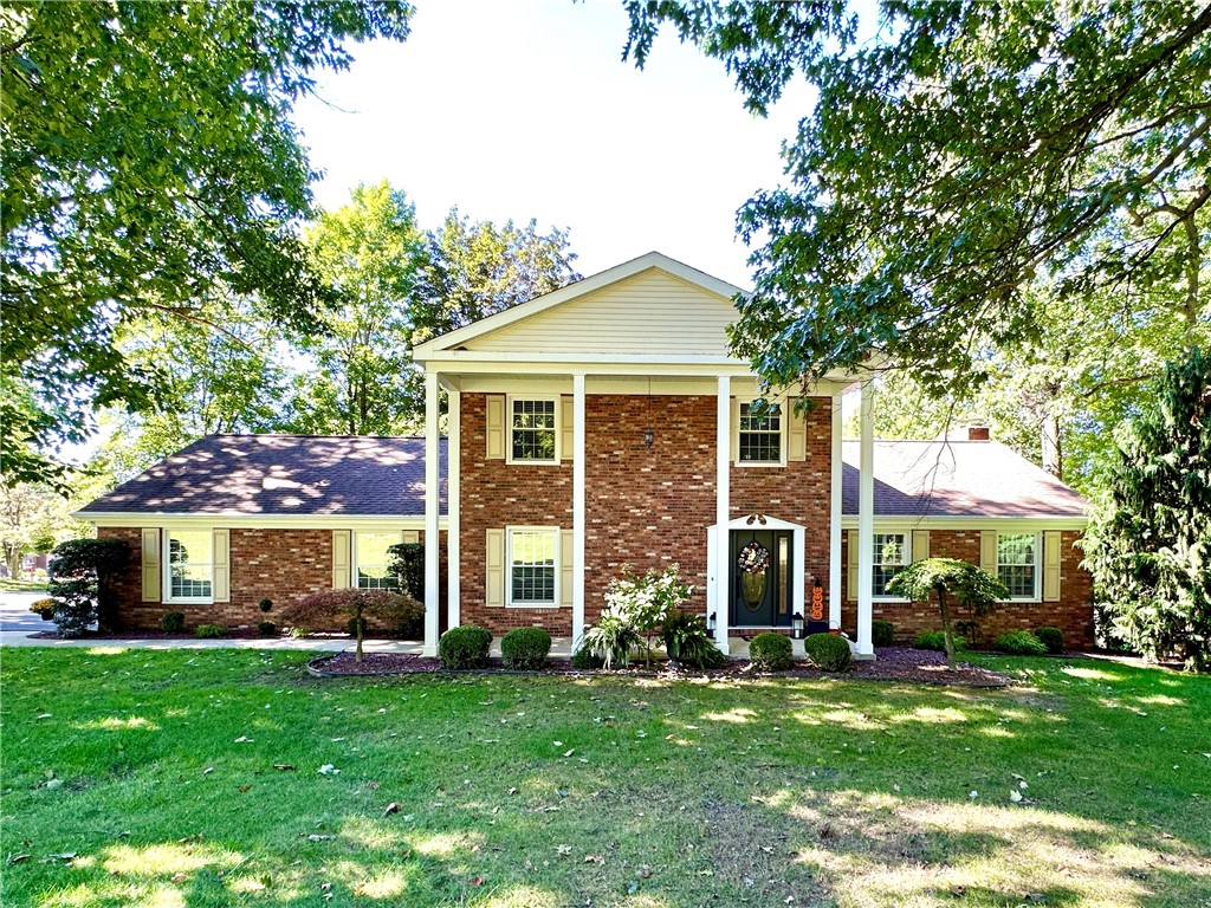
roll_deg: -0.1
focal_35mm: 14
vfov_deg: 85.7
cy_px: 454
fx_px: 490
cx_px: 606
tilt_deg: -1.0
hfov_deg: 102.1
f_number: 2.2
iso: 80
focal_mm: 2.22
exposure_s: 1/99
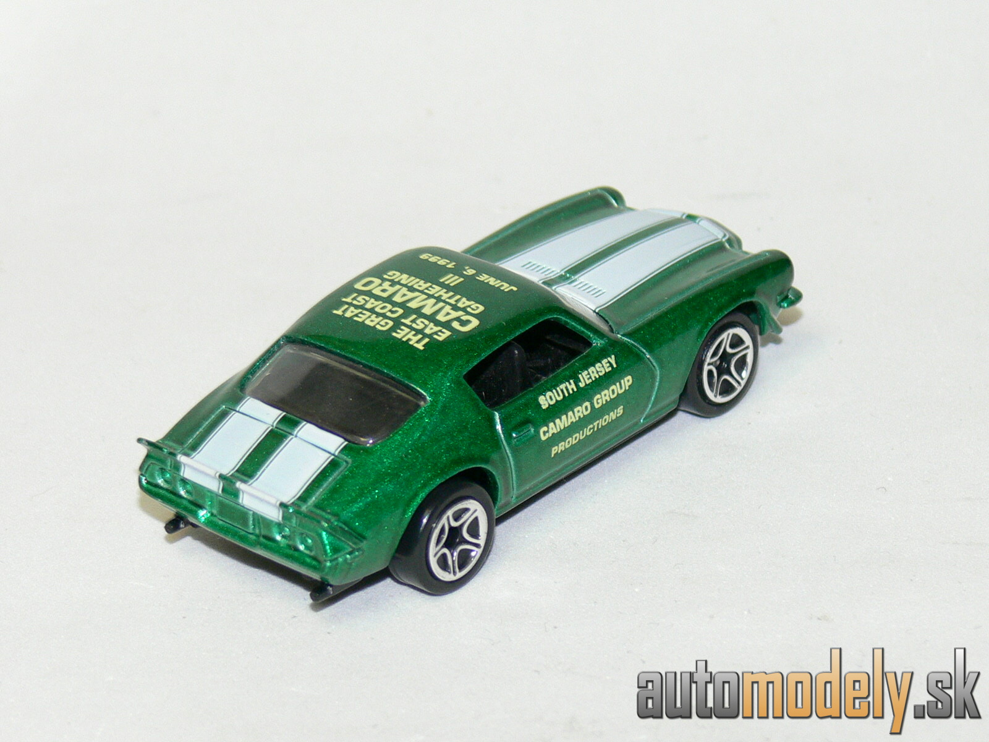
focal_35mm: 172
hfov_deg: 11.5
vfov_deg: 8.6
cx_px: 494
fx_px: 4914
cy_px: 371
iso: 100
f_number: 3.6
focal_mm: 22.9
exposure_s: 1/30
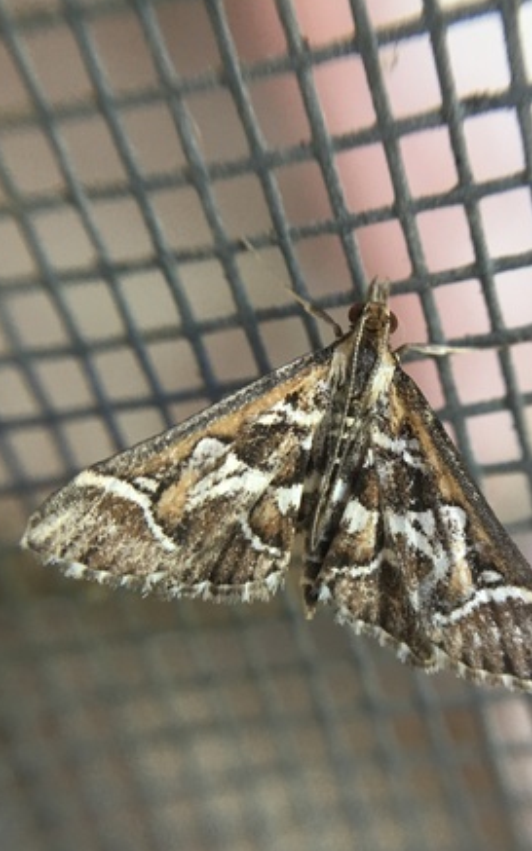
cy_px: 508
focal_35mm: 45
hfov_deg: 28.5
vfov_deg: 44.2
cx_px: 316
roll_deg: +19.5
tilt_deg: -28.9
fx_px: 1044
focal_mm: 4.15
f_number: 2.2
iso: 50
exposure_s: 1/33
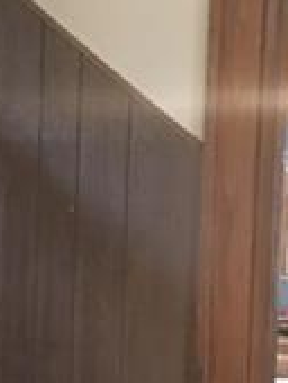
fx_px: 1450
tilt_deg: -4.9
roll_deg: -0.3
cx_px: -160
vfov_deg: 14.8
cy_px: 356
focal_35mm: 131
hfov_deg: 10.9
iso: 200
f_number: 2.2
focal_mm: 4.15
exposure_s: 1/17
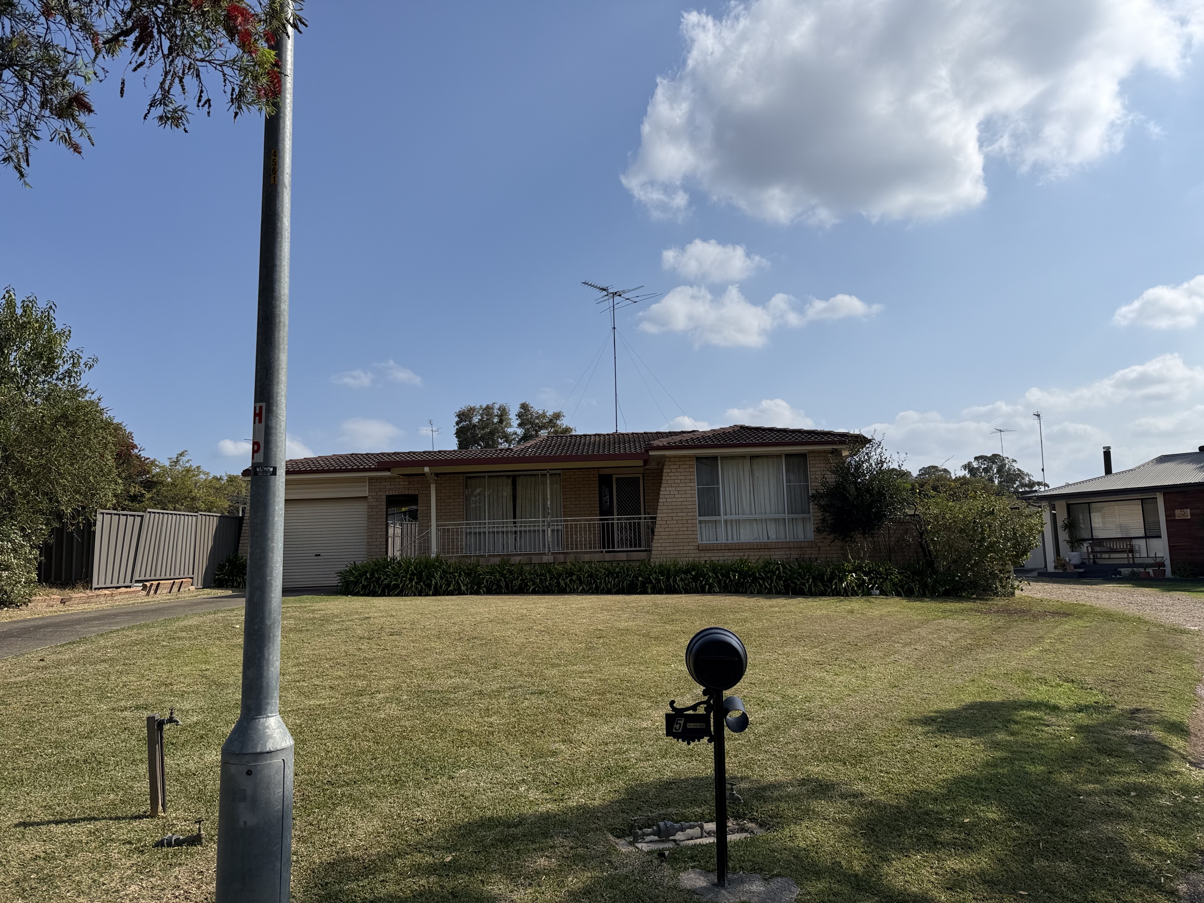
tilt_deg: +6.4
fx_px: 835
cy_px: 452
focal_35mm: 24
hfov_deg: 71.6
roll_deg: +1.8
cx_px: 602
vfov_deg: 56.8
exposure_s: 1/9091
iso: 80
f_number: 1.78
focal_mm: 6.76
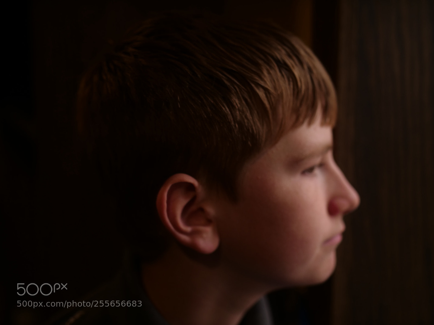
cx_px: 217
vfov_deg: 29.1
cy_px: 162
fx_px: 627
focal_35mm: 50
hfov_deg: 38.2
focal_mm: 25
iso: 200
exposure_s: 1/125
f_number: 1.2
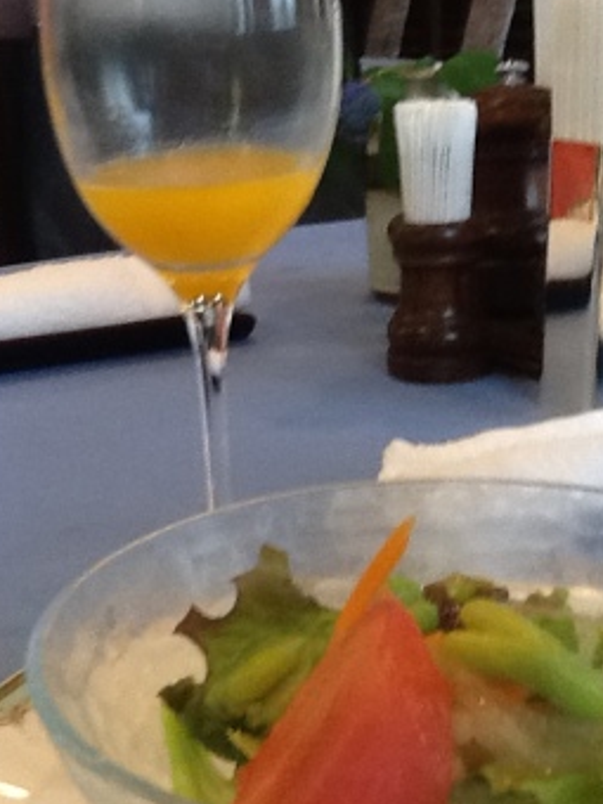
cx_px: 238
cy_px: 463
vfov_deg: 40.3
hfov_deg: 30.8
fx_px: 1092
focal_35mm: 47
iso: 200
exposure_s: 1/30
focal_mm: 2.03
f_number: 2.4
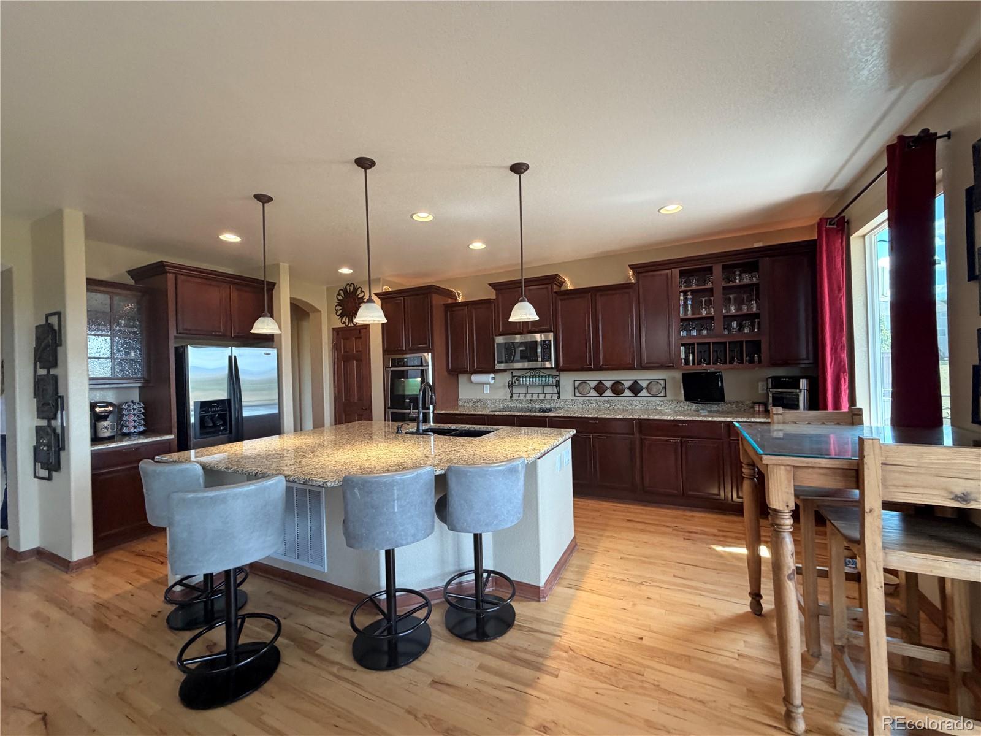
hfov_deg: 102.1
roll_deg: +0.8
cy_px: 368
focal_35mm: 14
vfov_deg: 85.7
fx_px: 397
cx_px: 490
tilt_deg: +0.1
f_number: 2.2
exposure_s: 1/120
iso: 250
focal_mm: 2.22
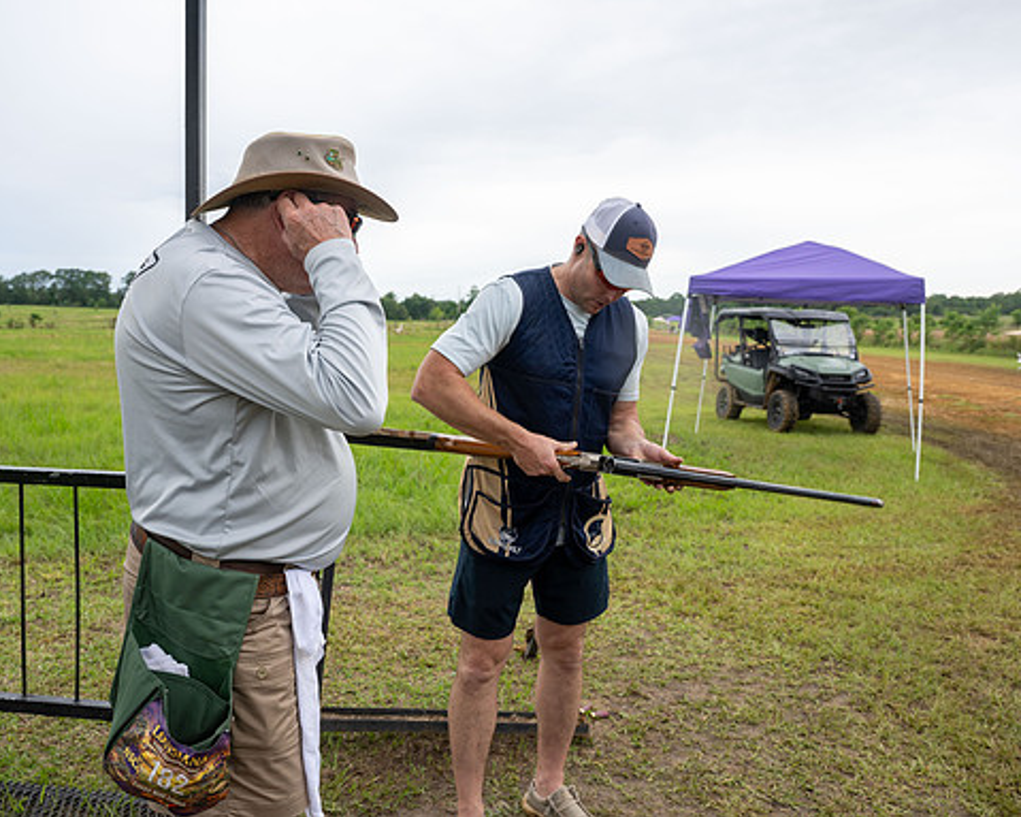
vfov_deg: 50.0
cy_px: 406
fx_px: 876
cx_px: 514
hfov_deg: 60.5
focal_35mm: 29
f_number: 5
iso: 90
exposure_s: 1/100
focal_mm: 25.5
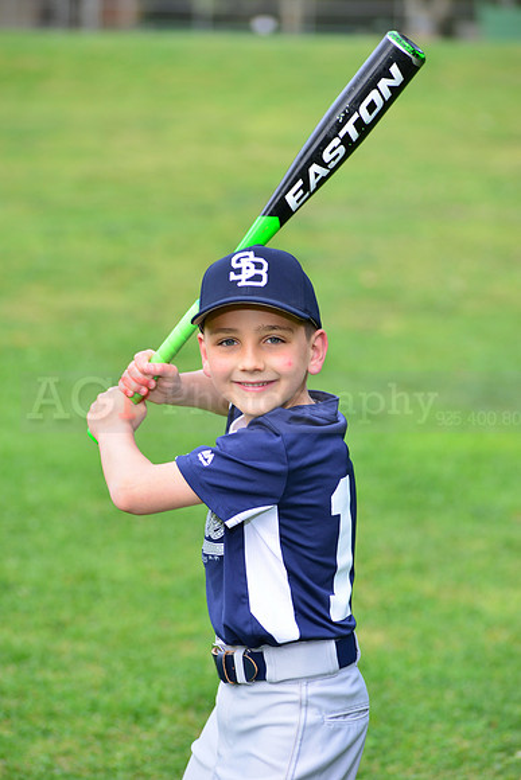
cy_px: 390
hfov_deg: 9.5
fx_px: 3146
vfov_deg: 14.2
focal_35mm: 145
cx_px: 260
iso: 320
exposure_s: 1/200
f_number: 5.6
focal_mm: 145
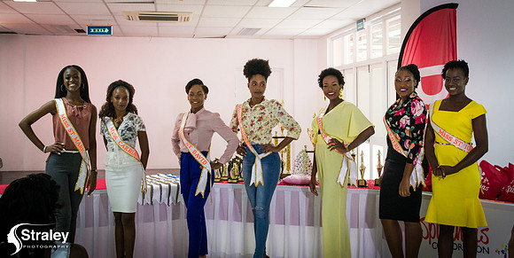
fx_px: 702
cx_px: 261
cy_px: 84
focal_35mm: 53
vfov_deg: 20.7
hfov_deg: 40.2
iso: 2500
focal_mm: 32
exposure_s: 1/100
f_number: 6.3
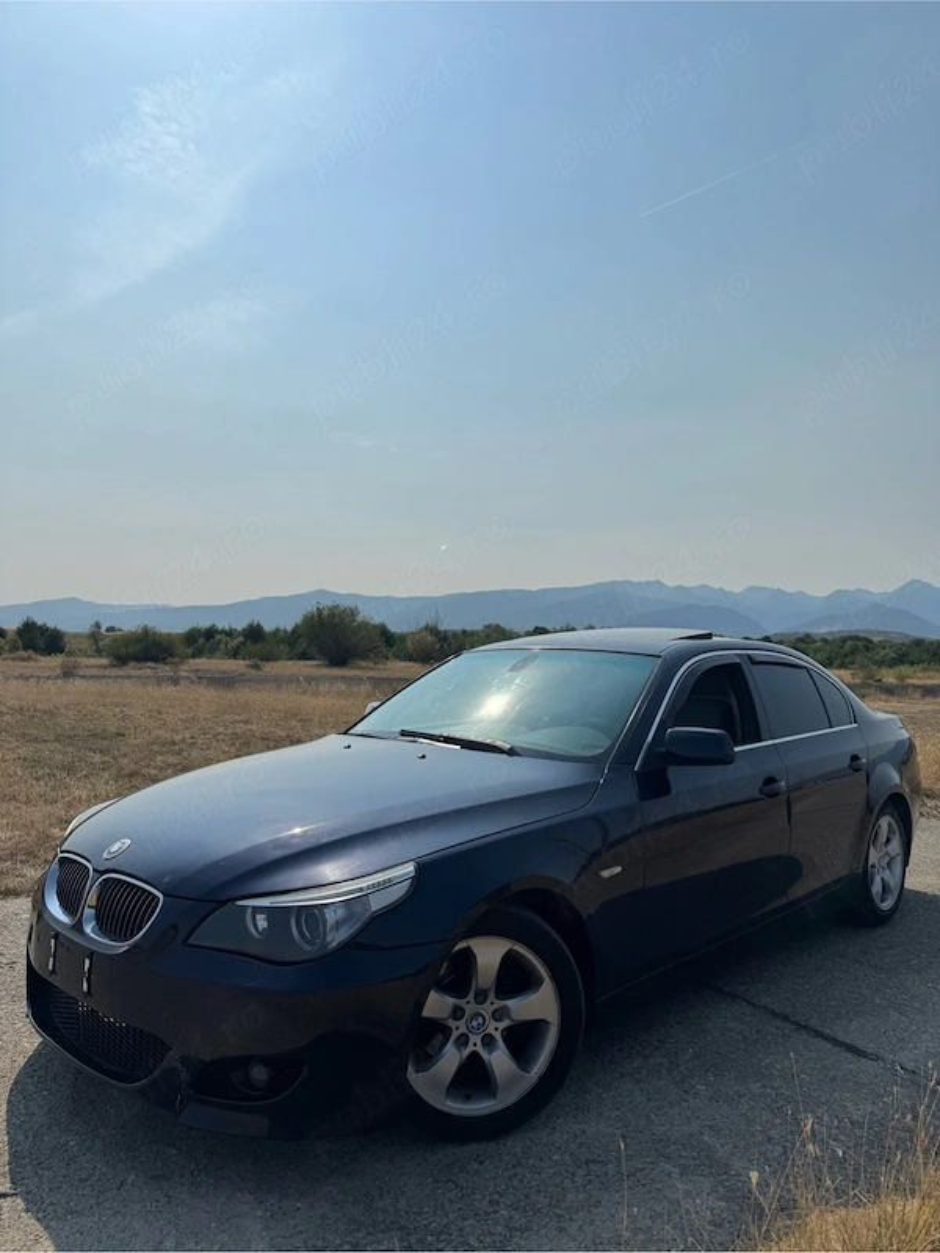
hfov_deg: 56.8
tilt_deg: +3.3
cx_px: 470
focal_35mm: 24
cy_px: 626
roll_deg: -1.8
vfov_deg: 71.6
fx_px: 869
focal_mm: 6.76
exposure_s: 1/15152
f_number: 1.78
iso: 64
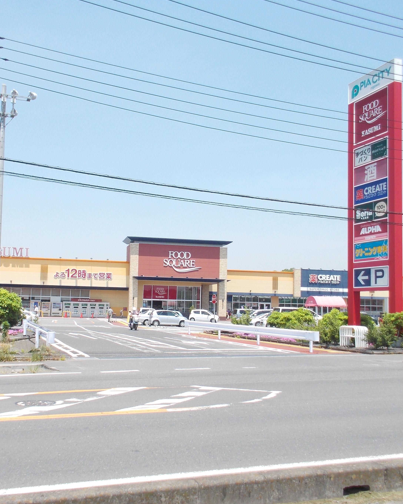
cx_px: 175
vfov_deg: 47.9
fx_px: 566
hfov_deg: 39.1
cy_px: 252
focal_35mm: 38
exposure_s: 1/500
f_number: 3.3
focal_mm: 4.1
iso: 80
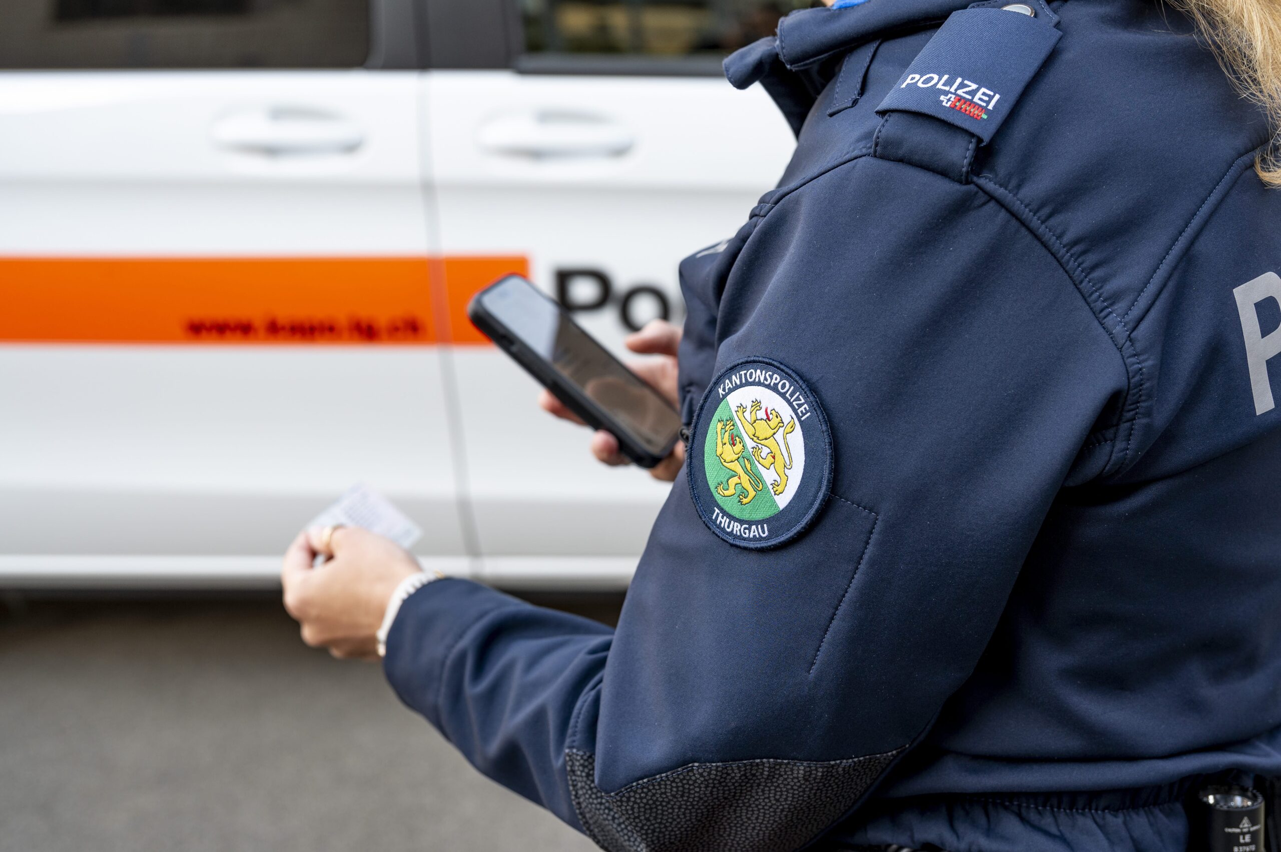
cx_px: 640
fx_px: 1565
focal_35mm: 44
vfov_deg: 30.5
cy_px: 426
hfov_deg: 44.5
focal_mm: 44
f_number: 4.5
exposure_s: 1/200
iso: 250
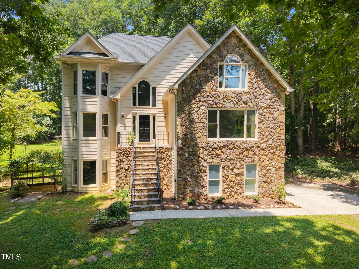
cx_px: 180
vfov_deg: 56.8
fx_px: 249
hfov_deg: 71.6
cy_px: 134
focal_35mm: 24
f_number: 1.8
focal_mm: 8.67
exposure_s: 1/500
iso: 100
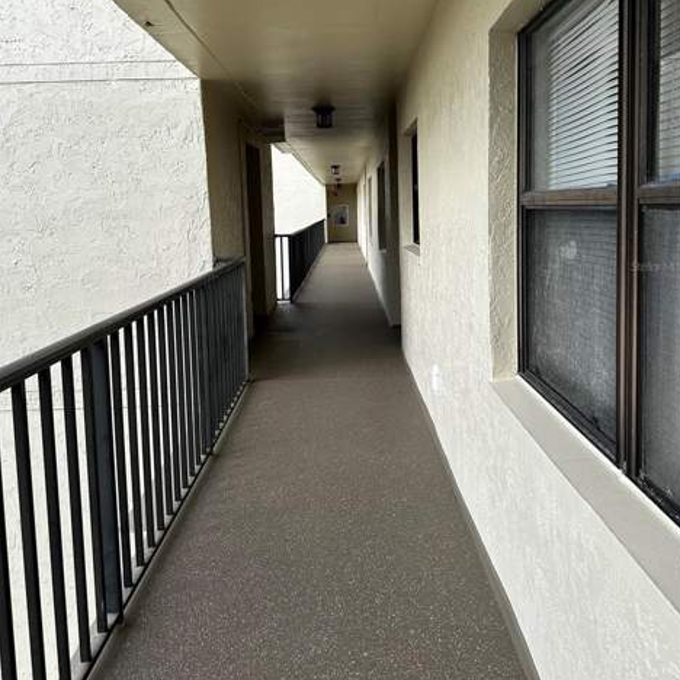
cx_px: 337
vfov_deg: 55.1
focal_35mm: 29
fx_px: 645
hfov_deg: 55.6
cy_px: 266
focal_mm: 6.86
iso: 80
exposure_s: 1/952
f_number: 1.78
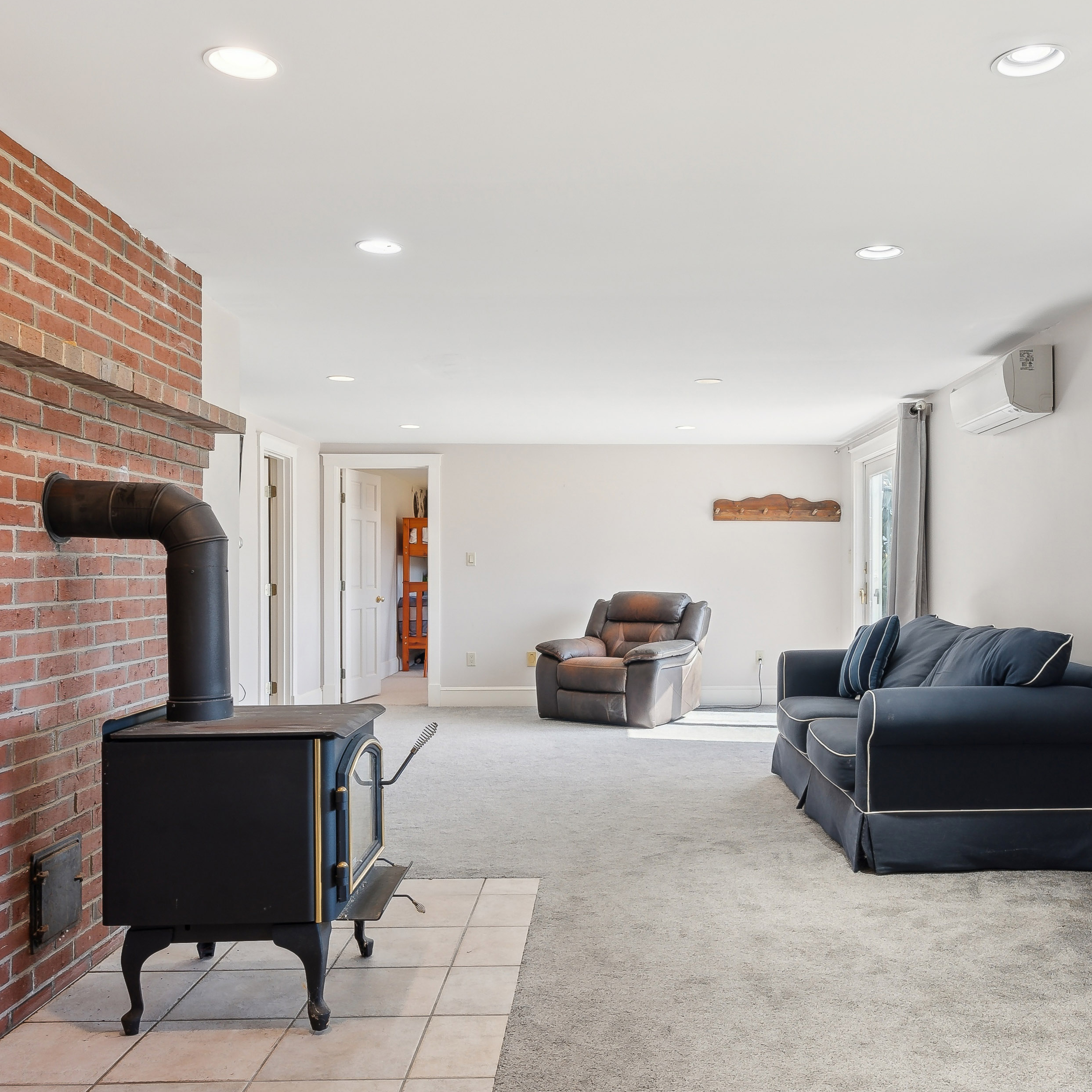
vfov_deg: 55.6
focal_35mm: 29
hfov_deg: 55.3
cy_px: 588
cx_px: 640
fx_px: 1035
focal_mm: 20
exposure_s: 1/40
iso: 400
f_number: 7.1
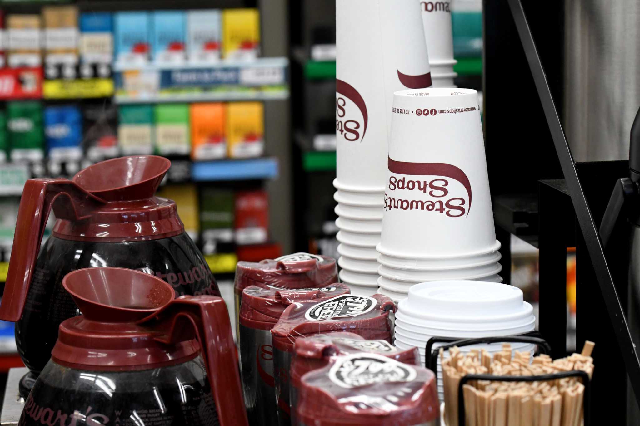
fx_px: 1866
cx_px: 320
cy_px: 213
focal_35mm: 105
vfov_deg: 13.0
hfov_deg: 19.5
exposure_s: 1/200
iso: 3200
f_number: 5.6
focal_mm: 70
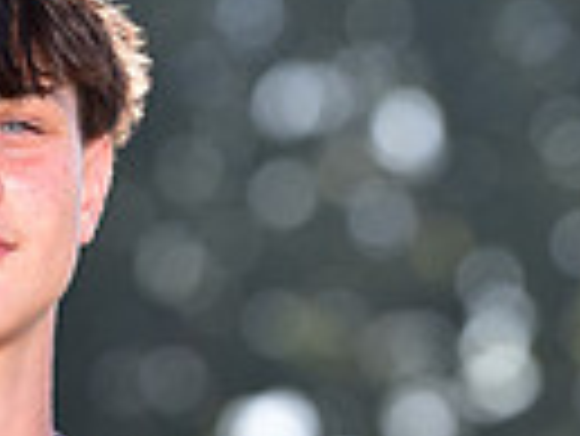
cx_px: 74
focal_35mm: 863
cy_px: 661
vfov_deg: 1.7
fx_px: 14473
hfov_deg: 2.3
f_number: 5
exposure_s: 1/250
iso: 100
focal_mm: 200
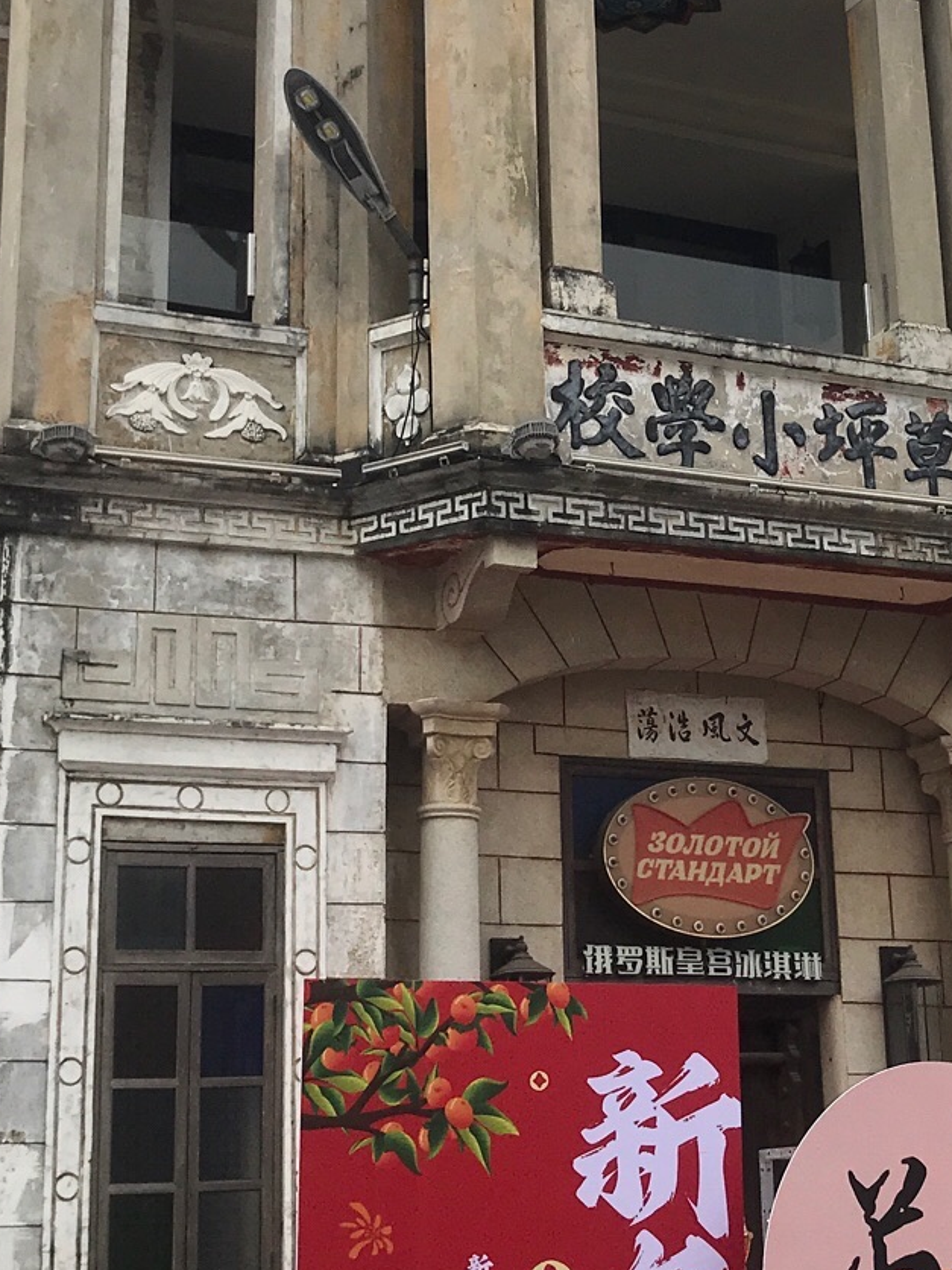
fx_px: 2457
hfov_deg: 21.8
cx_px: 679
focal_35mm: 67
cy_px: 441
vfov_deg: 28.8
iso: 20
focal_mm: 3.99
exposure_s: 1/2660
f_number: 1.8
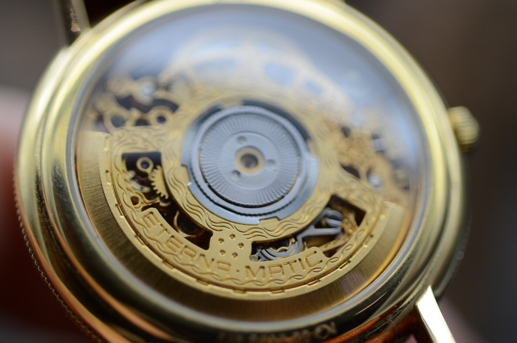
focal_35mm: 90
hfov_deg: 22.7
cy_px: 172
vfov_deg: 15.1
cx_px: 258
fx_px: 1290
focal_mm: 60
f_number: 4.2
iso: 800
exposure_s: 1/640
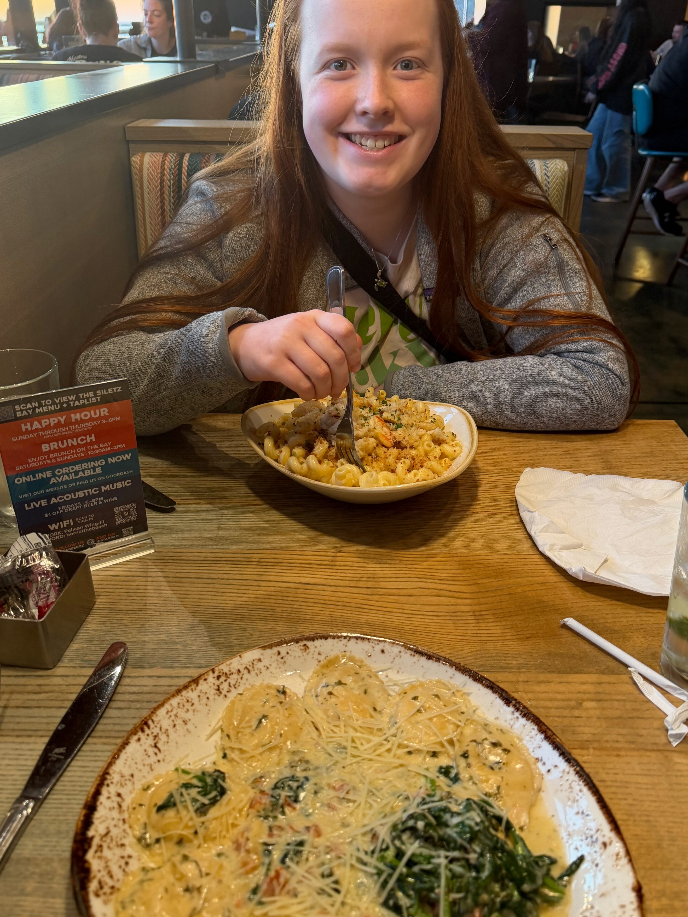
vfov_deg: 63.4
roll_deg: -1.3
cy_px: 454
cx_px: 350
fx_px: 742
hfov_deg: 49.7
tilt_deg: -29.3
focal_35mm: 28
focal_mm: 6.76
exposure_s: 1/60
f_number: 1.78
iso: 200
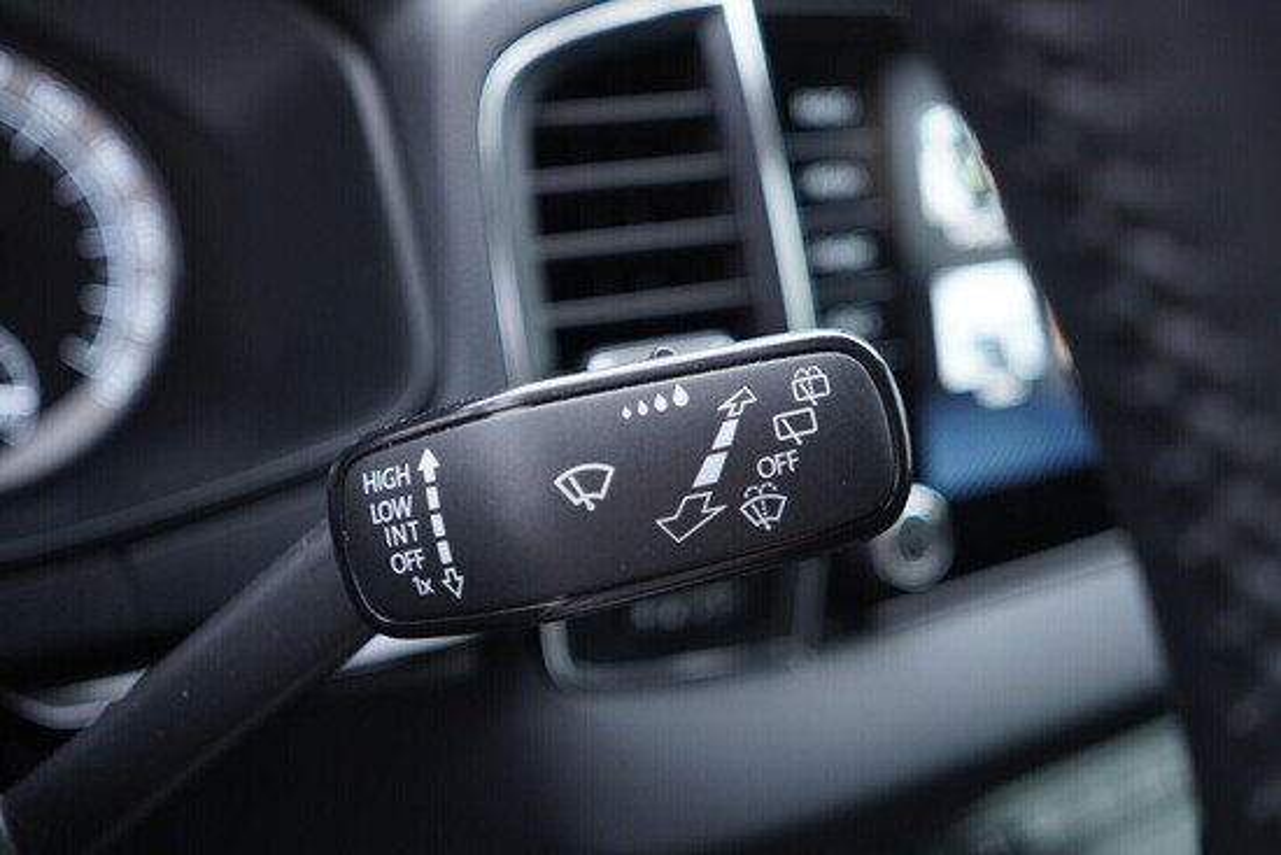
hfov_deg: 53.1
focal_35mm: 36
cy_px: 428
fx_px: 1281
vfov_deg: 36.9
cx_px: 640
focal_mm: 24
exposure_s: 1/40
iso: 320
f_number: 2.8
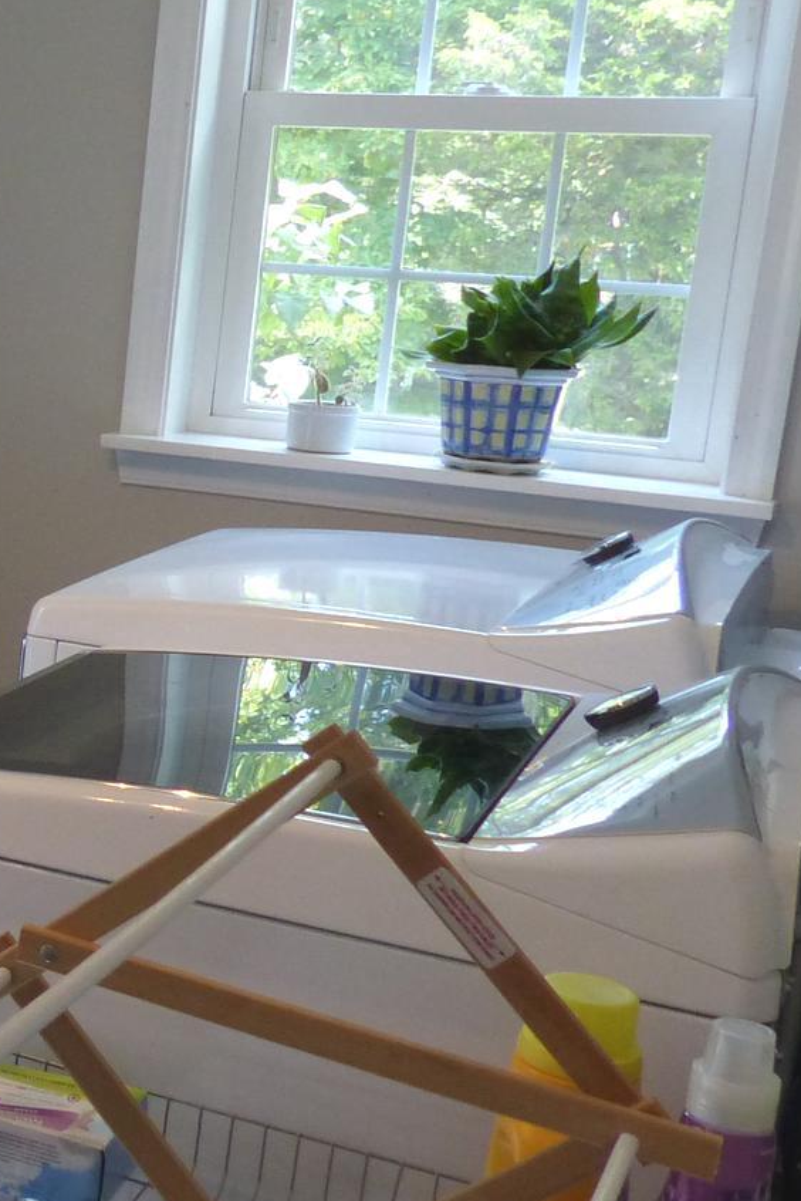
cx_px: -589
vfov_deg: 31.9
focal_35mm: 63
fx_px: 2101
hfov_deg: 17.8
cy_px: 610
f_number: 2.8
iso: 250
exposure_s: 1/60
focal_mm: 4.5
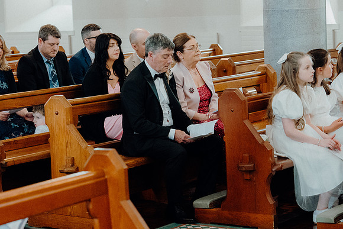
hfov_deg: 19.5
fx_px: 1001
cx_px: 172
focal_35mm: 105
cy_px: 114
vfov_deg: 13.0
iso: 5000
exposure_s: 1/160
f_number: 3.5
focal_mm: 70
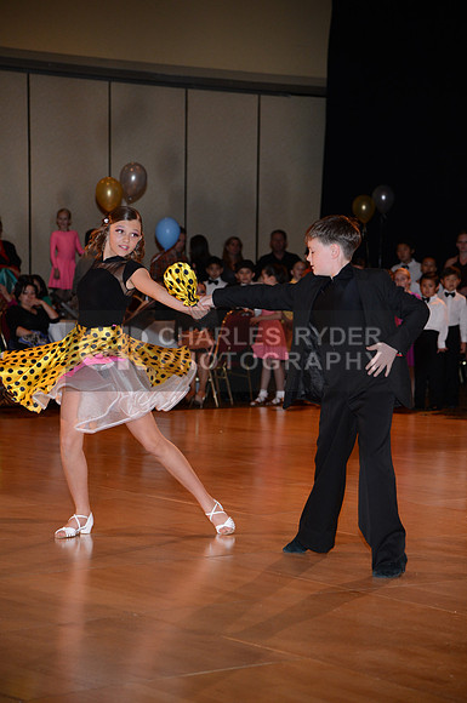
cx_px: 234
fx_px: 1912
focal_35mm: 98
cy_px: 352
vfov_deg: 20.8
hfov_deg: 13.9
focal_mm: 98
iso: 2000
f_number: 4.5
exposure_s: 1/200
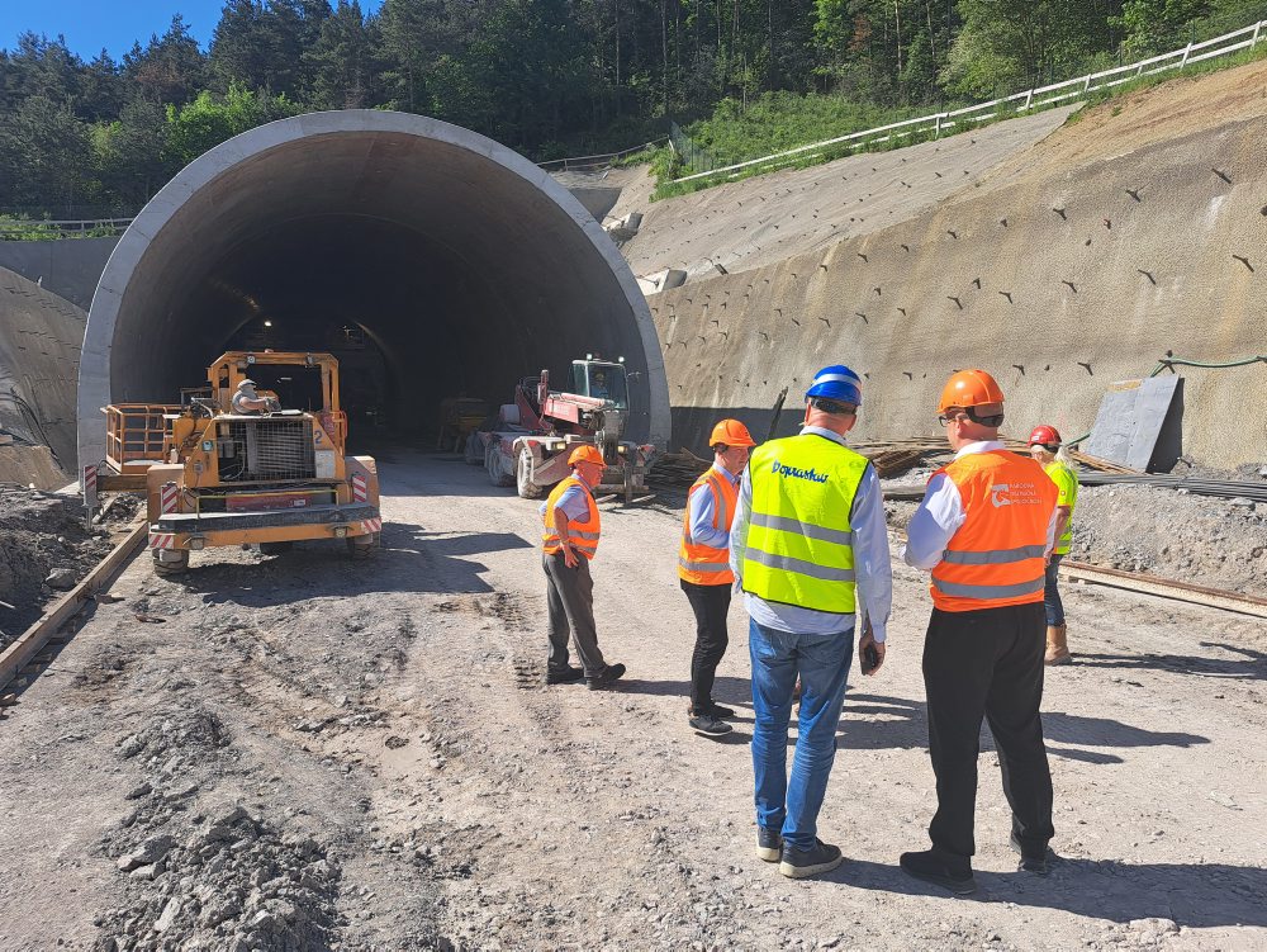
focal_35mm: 24
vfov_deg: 56.9
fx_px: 879
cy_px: 476
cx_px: 634
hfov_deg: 71.6
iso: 50
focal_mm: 5.23
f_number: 1.8
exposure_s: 1/1037
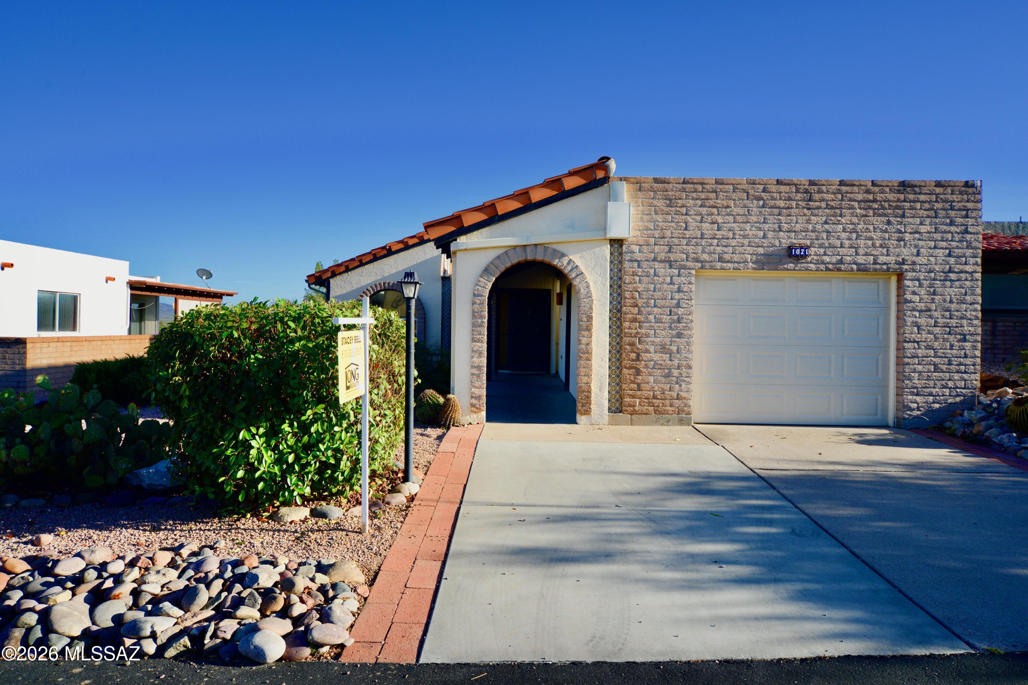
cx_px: 514
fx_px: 685
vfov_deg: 53.1
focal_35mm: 24
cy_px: 342
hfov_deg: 73.7
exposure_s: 1/400
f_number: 7.1
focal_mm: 24
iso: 200
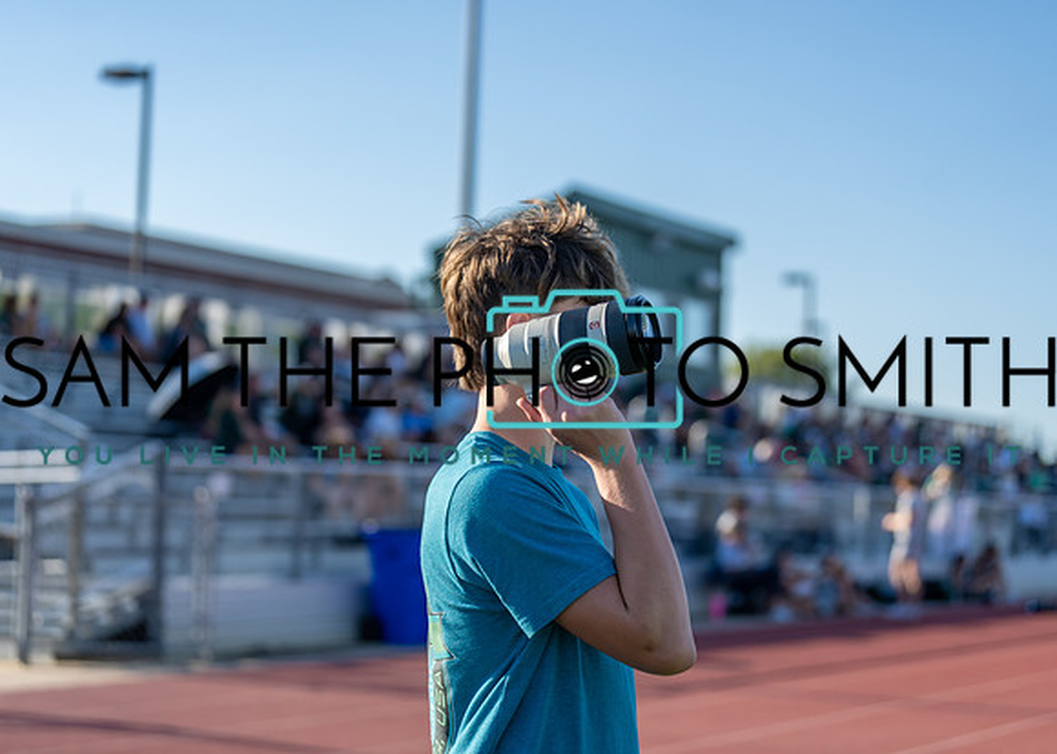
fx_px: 2201
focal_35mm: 73
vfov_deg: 19.4
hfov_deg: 27.0
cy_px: 377
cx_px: 528
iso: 100
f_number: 2.8
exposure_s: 1/1000
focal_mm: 70
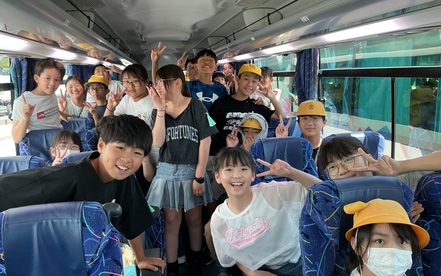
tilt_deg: -14.9
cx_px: 219
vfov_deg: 40.6
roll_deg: +1.3
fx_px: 373
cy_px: 149
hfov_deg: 61.2
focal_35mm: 31
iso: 32
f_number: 1.8
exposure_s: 1/100
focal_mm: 3
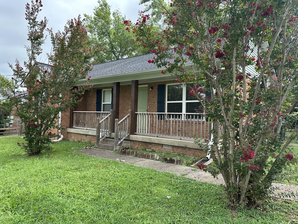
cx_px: 149
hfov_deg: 71.6
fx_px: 207
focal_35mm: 24
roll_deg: -2.1
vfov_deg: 56.8
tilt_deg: +1.7
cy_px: 112
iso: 80
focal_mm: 6.86
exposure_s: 1/1198
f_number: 1.78
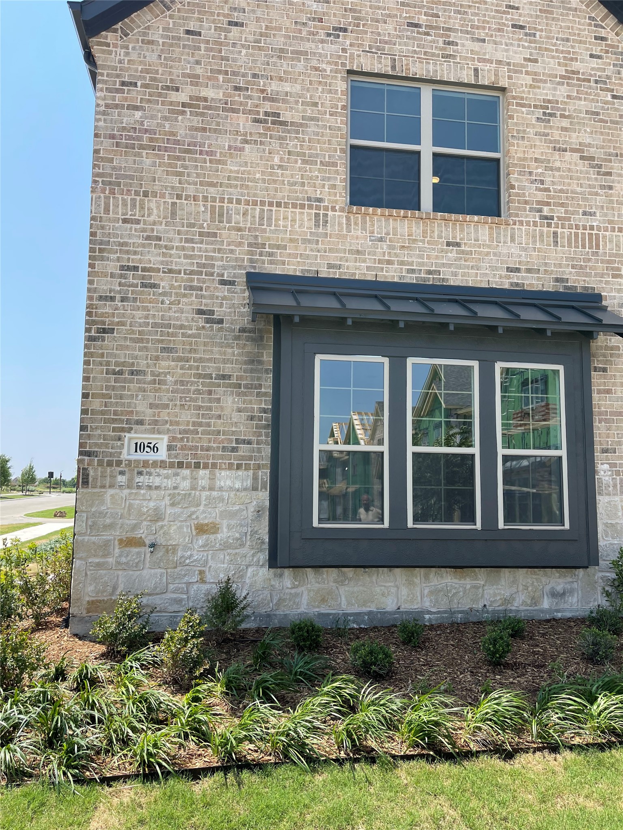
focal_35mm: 26
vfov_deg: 67.3
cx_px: 312
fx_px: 624
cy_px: 415
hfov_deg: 53.1
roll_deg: -0.8
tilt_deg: +6.2
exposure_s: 1/1266
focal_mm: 5.1
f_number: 1.6
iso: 32
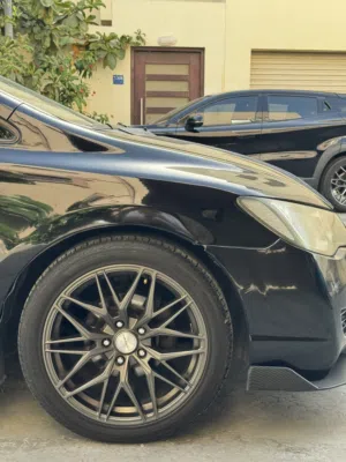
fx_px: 640
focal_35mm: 48
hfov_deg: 30.3
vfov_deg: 39.7
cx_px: 173
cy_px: 231
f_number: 1.78
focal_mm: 6.76
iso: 64
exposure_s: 1/514
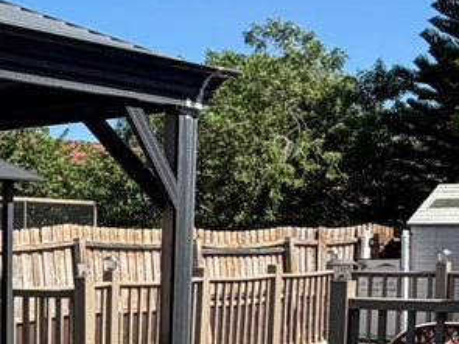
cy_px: 319
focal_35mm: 76
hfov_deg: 22.0
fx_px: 1007
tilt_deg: -4.6
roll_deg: +0.4
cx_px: -199
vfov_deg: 19.0
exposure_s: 1/770
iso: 32
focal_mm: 2.22
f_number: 2.2
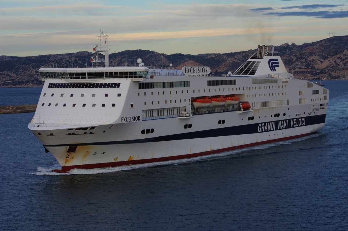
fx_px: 1014
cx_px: 174
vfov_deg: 13.0
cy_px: 116
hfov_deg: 19.5
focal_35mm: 105
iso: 100
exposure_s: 1/50
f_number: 11
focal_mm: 70
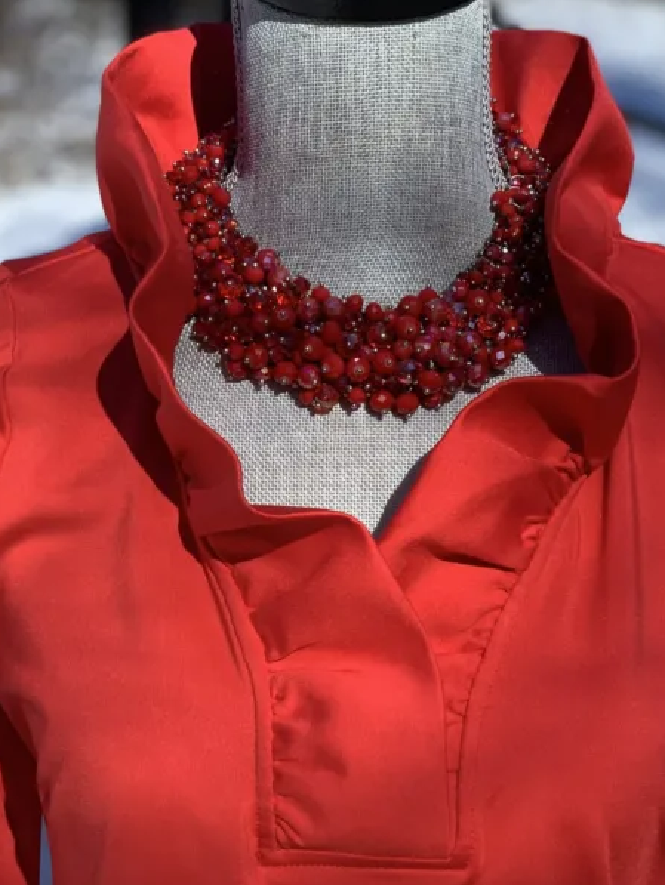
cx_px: 345
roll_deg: +0.5
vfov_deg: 21.8
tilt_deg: -14.9
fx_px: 2278
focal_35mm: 89
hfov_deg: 16.6
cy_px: 645
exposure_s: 1/545
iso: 16
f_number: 2.4
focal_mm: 6
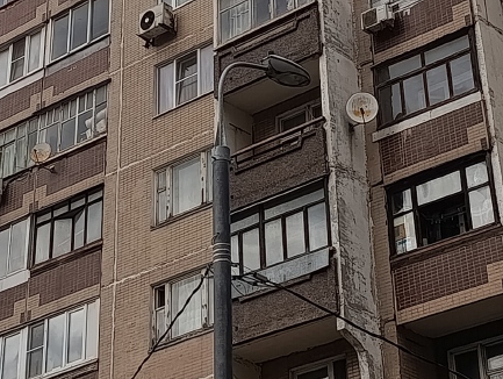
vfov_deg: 13.6
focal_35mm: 105
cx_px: 163
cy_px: -118
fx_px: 1528
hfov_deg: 18.6
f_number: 1.7
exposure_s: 1/541
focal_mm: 6.11
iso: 50
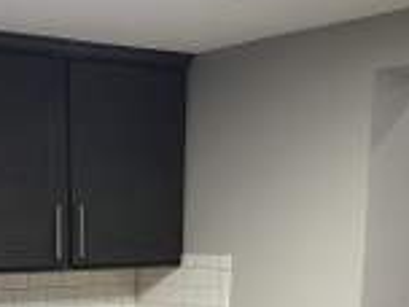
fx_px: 969
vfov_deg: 16.8
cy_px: 415
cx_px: 113
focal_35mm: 82
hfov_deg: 23.6
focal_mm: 5.7
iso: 100
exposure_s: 1/60
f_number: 1.5
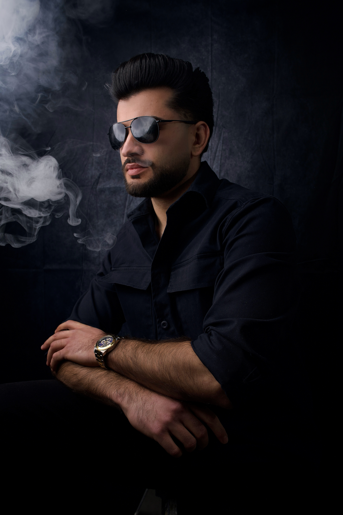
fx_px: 429
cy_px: 258
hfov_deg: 43.6
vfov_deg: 61.9
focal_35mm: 30
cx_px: 172
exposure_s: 1/250
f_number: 8
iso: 100
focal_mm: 30
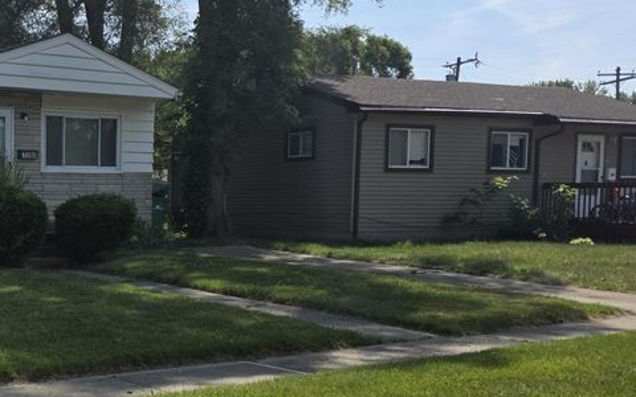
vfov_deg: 24.7
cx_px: 12
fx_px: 901
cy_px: 277
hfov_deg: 35.5
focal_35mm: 52
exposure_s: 1/5958
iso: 80
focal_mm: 6.3
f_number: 1.7
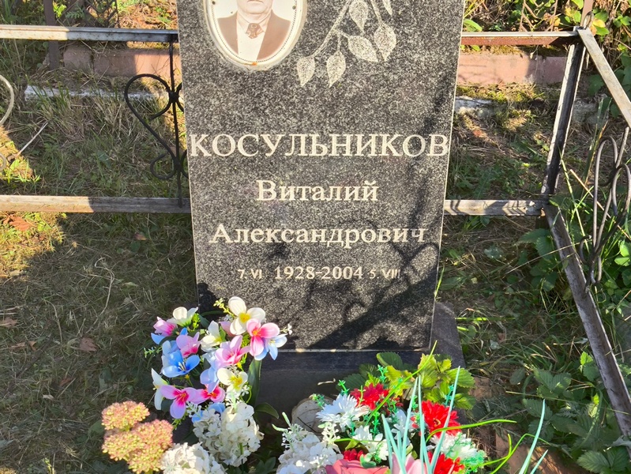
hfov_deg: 38.2
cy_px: 237
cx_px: 316
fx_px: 912
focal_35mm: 50
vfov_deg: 29.1
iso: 50
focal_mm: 4.71
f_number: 1.7
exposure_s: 1/601
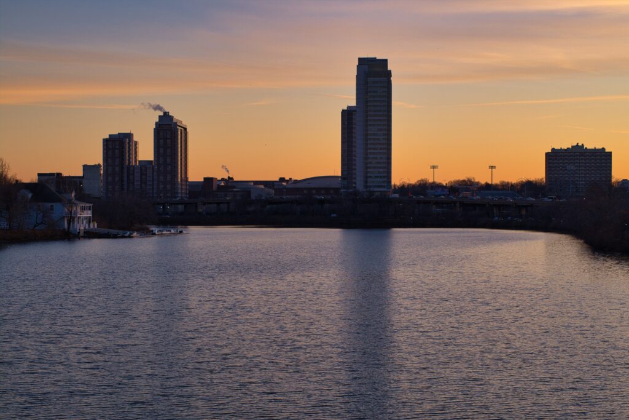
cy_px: 210
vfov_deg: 18.2
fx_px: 1311
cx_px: 314
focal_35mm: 75
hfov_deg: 27.0
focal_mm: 50
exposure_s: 1/750
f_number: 3.2
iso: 160
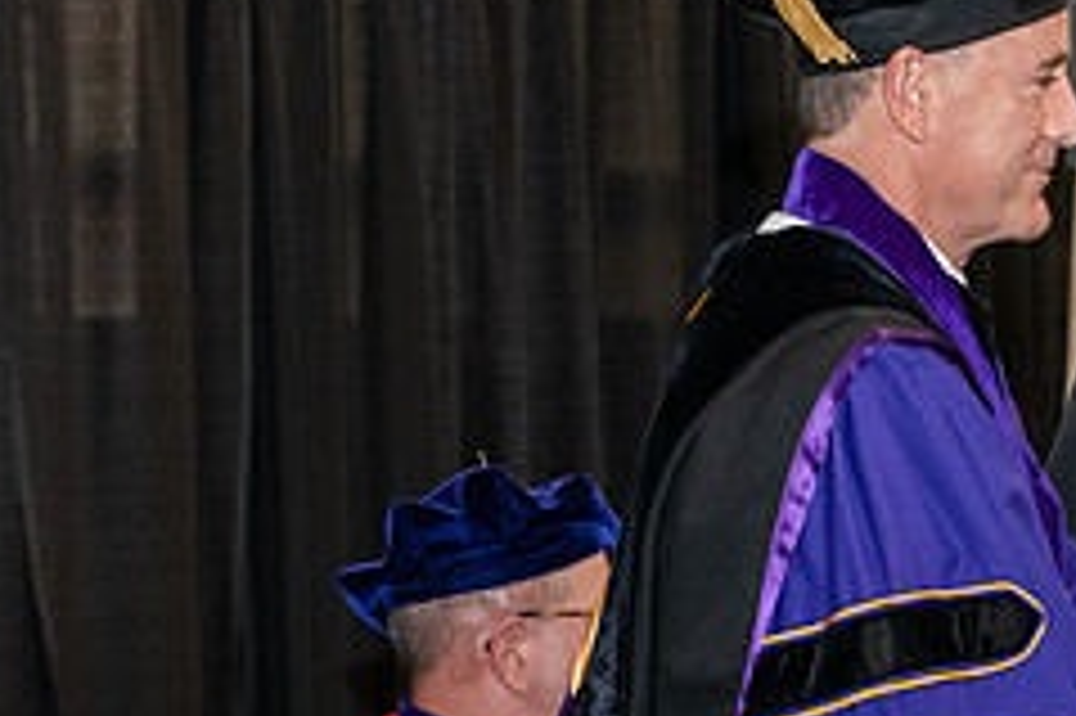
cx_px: 932
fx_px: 5077
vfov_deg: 8.1
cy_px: 335
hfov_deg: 12.0
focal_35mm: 170
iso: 2500
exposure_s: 1/200
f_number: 5.6
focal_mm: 70
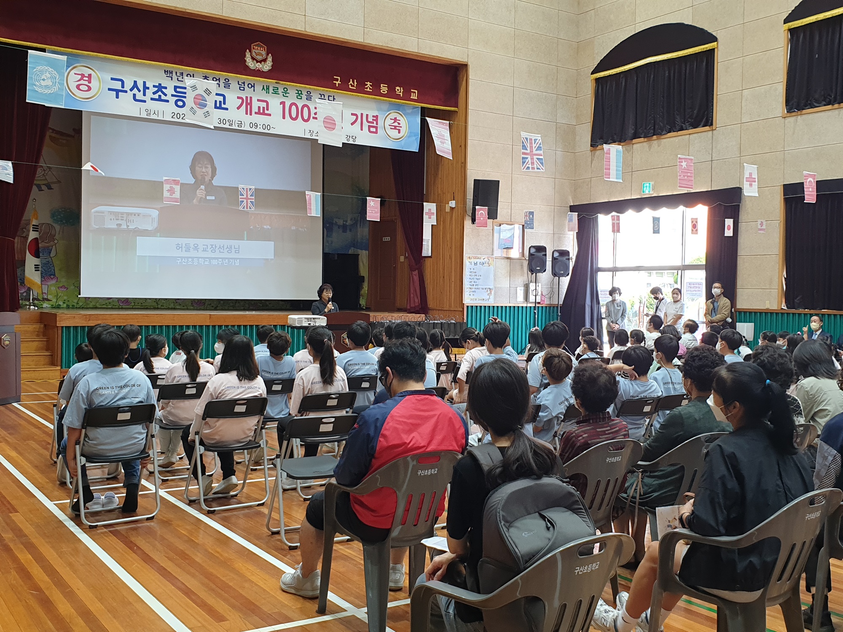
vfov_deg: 53.1
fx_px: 633
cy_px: 316
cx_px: 422
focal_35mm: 26
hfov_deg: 67.3
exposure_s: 1/60
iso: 100
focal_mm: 4.3
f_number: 2.4
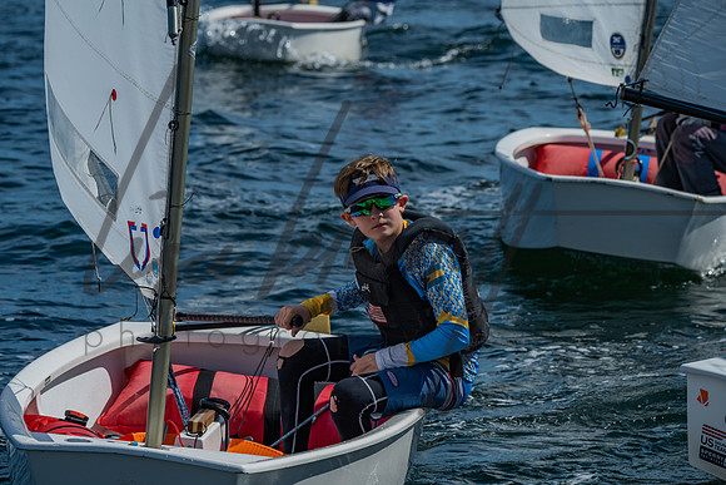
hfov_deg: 9.4
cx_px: 363
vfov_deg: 6.2
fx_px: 4437
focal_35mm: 220
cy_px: 242
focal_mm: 220
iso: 100
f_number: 8
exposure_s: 1/640
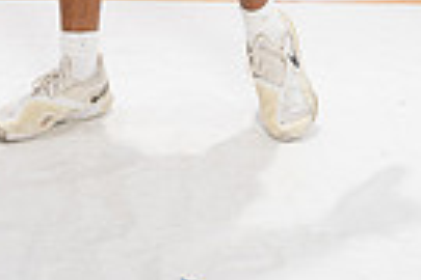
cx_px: 75
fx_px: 1672
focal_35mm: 143
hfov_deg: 14.3
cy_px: -373
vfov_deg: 8.8
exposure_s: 1/250
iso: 1250
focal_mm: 43
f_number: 11
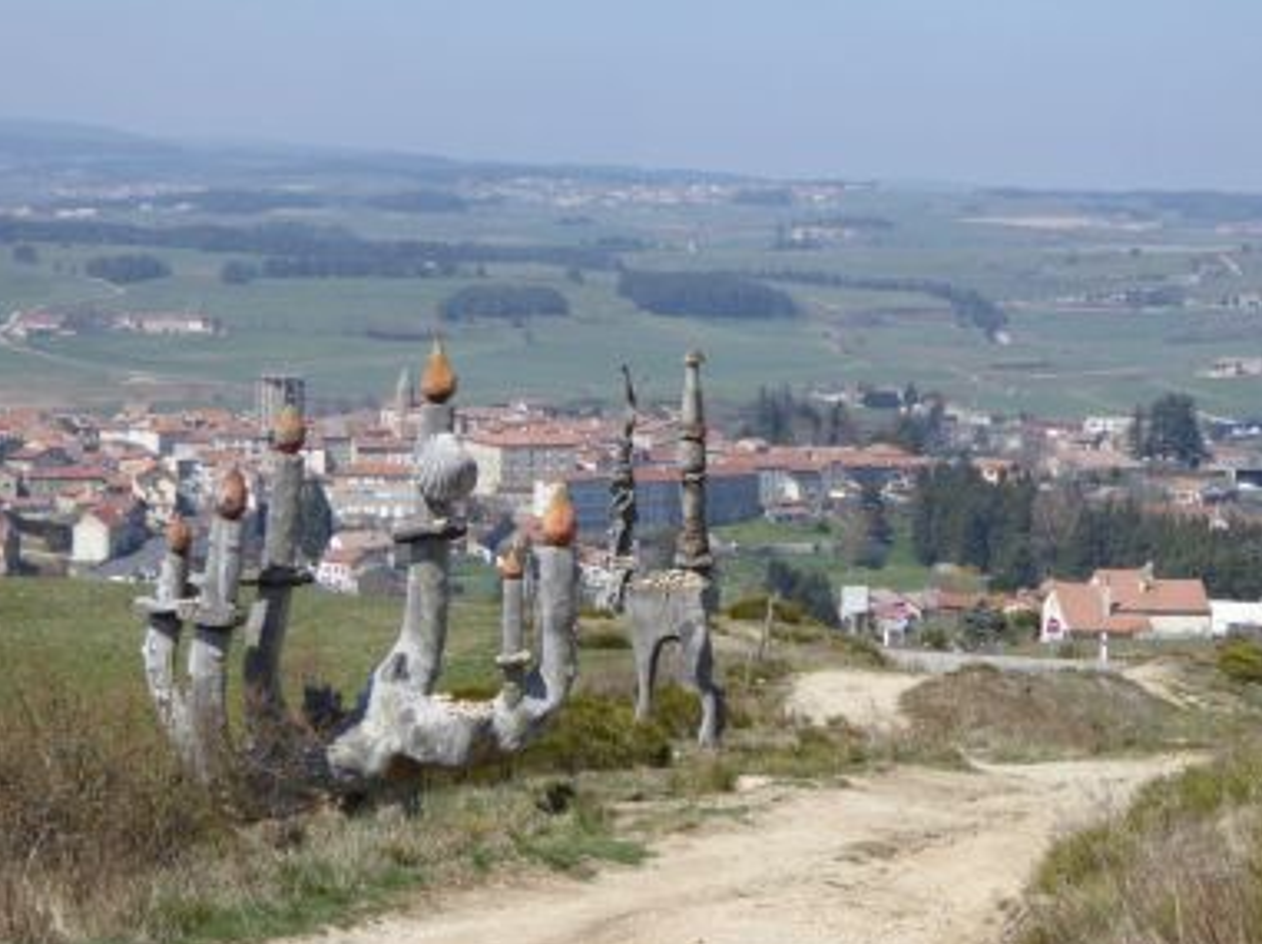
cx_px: 651
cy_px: 460
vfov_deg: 14.5
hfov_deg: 19.3
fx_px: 3715
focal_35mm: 102
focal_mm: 15
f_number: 4.8
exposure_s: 1/500
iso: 100
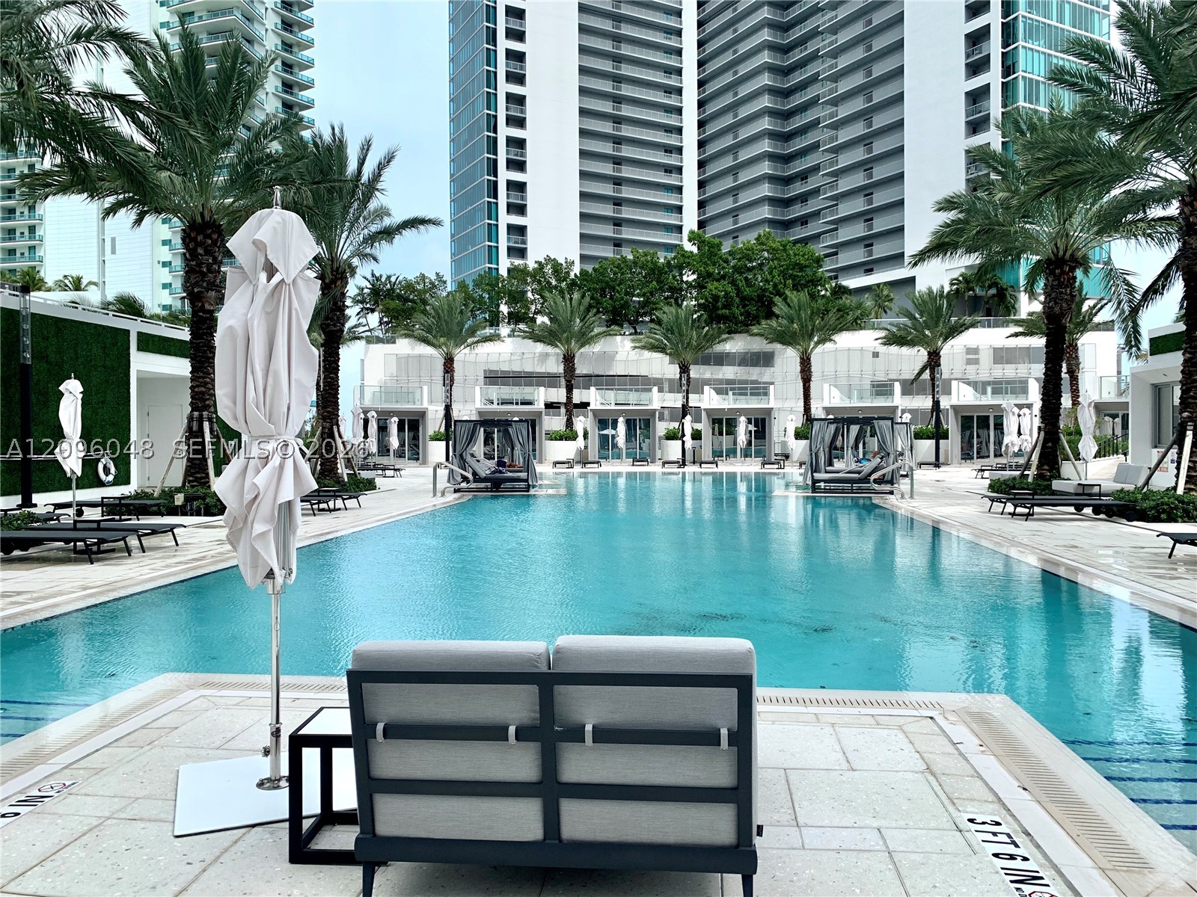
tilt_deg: +0.9
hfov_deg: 67.3
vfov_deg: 53.1
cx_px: 598
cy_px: 448
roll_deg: -1.6
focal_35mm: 26
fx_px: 899
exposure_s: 1/2208
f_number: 1.8
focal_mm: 4.25
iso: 25
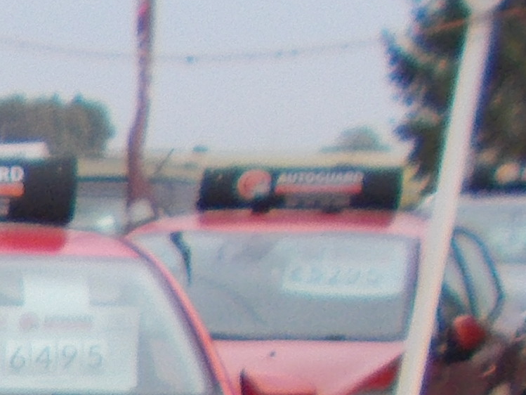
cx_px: -1067
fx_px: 2432
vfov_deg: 8.6
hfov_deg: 9.5
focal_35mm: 160
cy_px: 889
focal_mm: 4.6
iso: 80
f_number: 3.2
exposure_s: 1/80
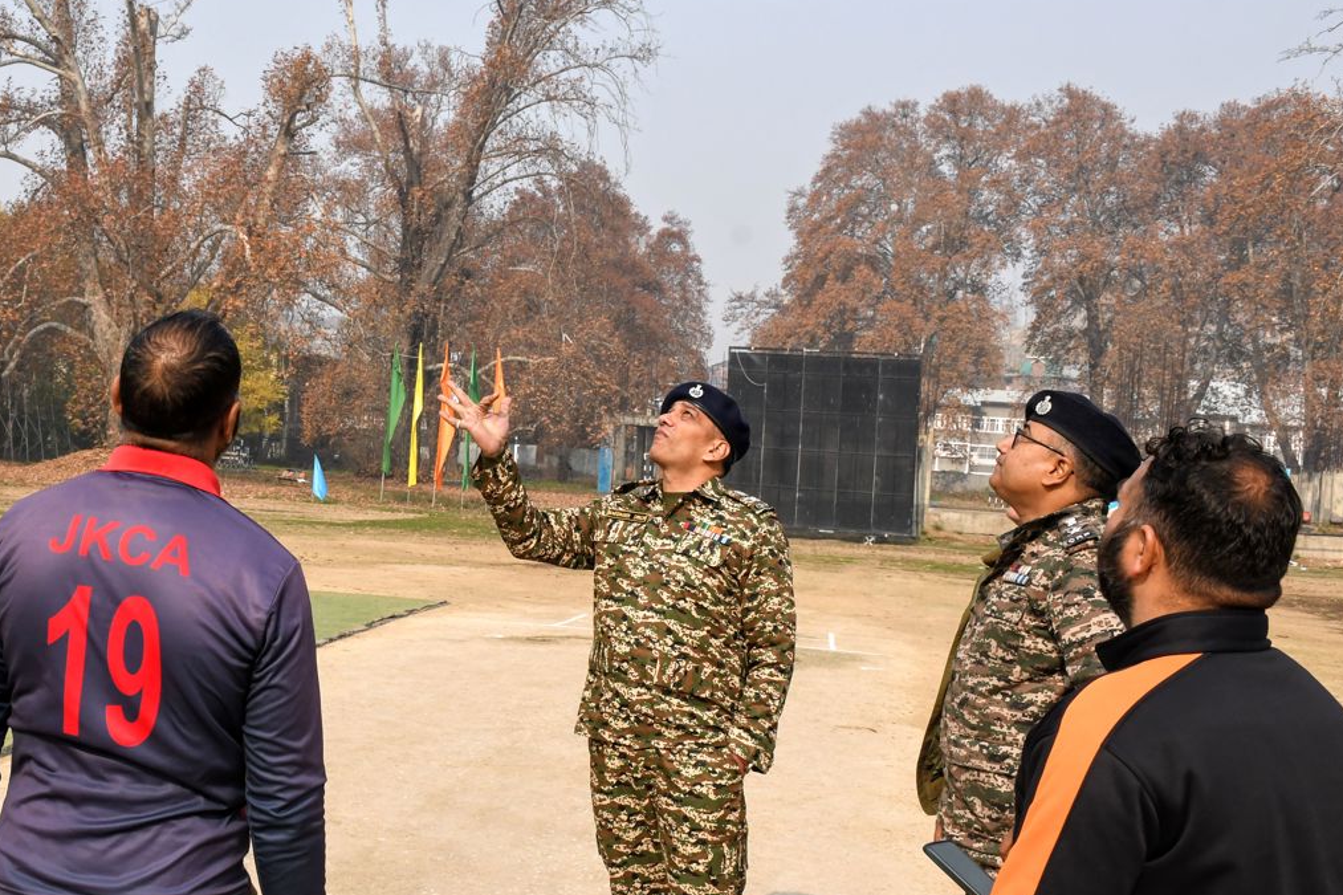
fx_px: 1939
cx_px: 463
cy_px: 472
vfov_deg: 26.0
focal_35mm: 52
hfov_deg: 37.8
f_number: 10
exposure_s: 1/1000
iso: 640
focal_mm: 26
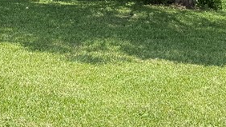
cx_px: -12
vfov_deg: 12.2
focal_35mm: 95
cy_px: -62
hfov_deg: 21.5
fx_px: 570
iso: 80
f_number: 1.78
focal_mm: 6.76
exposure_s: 1/1437
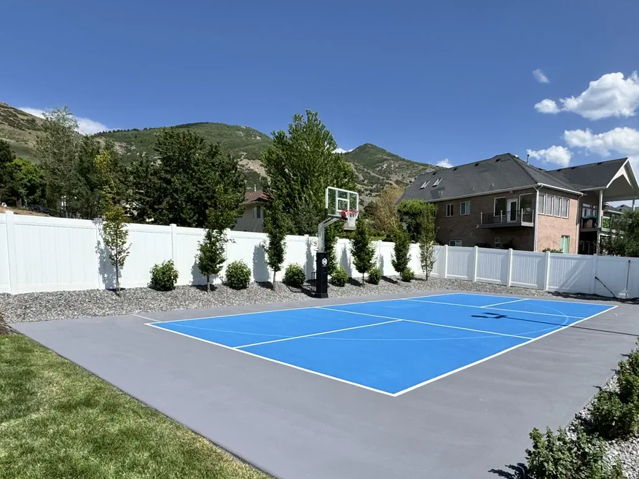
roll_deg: -4.8
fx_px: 424
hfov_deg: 73.6
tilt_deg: -7.4
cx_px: 361
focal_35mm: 23
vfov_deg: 58.0
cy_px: 303
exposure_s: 1/3390
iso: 50
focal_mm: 2.22
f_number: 2.2
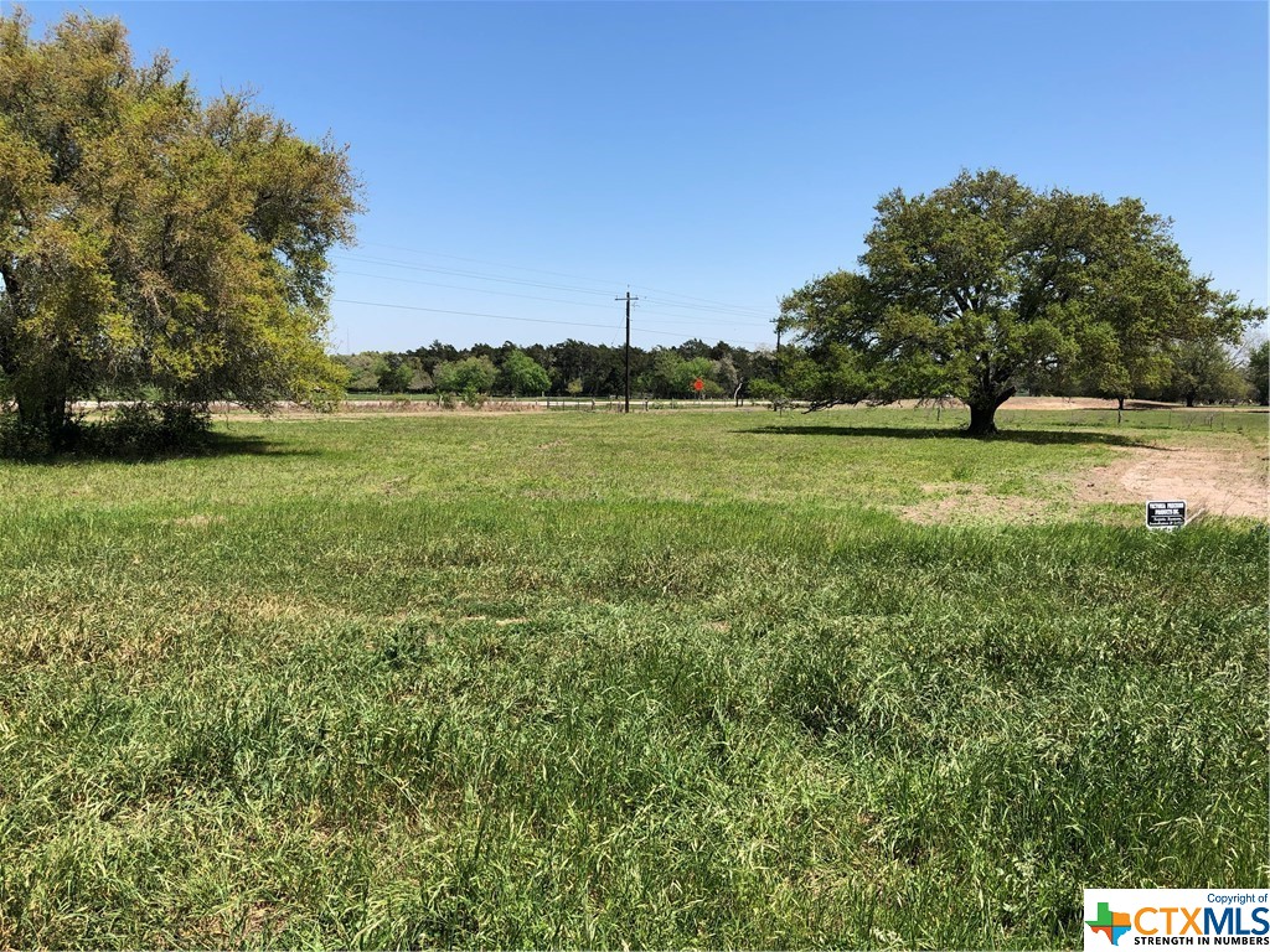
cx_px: 635
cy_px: 476
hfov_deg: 63.4
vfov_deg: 49.7
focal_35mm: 28
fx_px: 1027
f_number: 1.8
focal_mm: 3.99
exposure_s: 1/1621
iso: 20
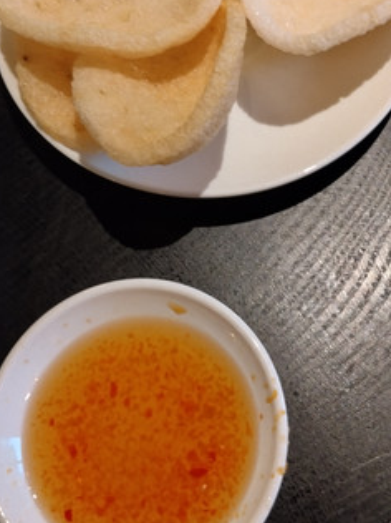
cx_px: 238
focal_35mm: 46
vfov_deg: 40.9
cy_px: 194
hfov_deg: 31.4
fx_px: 693
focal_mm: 4.22
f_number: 1.8
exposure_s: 1/25
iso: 400
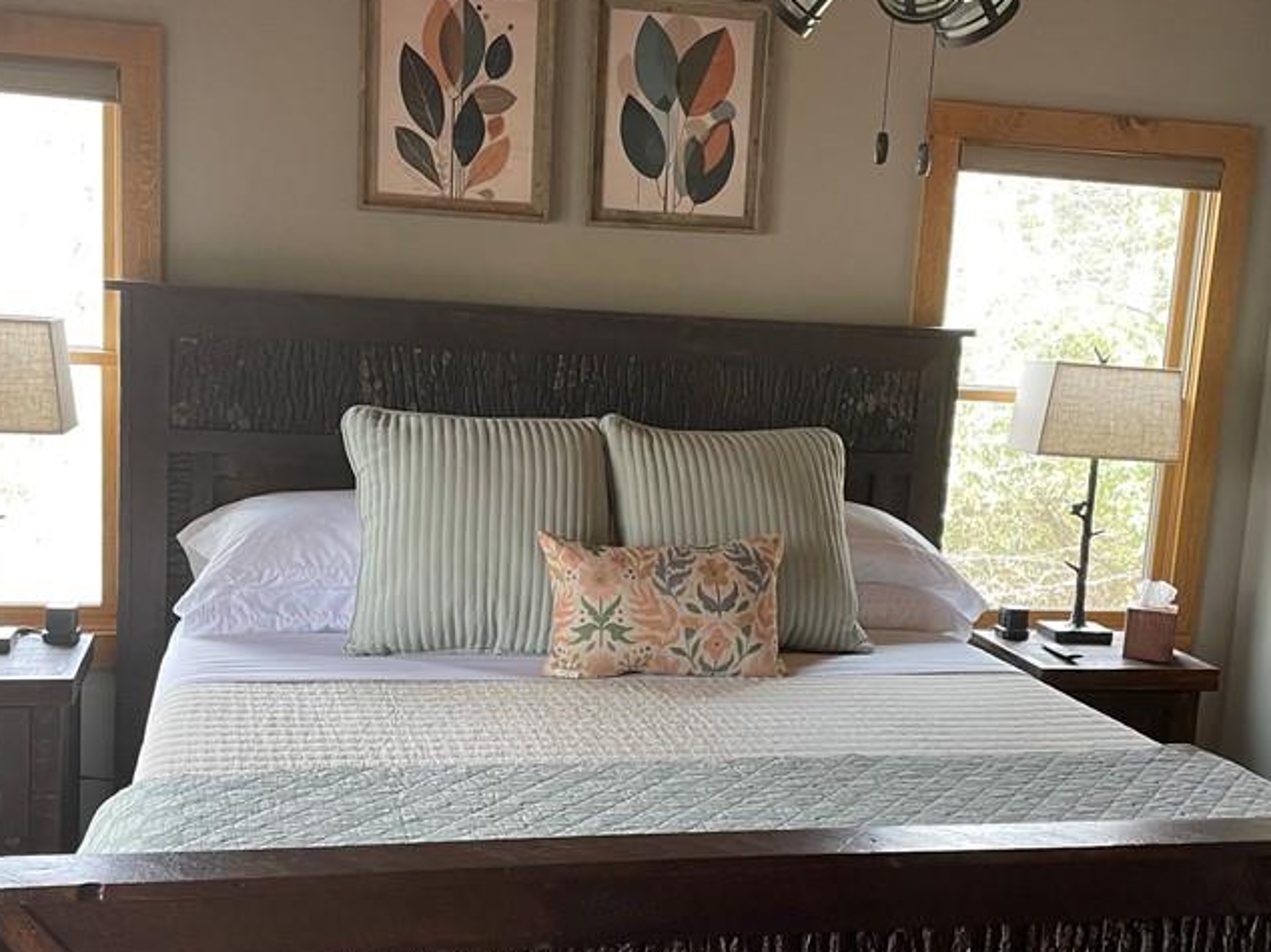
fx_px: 1542
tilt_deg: -9.4
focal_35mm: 42
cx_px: 646
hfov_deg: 44.8
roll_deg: -2.9
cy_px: 547
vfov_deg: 34.3
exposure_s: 1/60
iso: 100
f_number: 1.6
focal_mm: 4.2
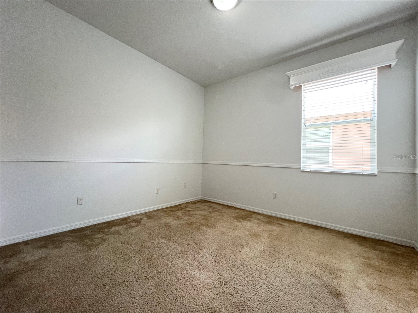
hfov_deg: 106.2
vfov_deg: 89.9
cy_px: 156
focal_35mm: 13
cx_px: 209
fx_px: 157
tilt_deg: +0.9
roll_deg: -1.9
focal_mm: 1.57
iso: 200
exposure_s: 1/120
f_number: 1.8
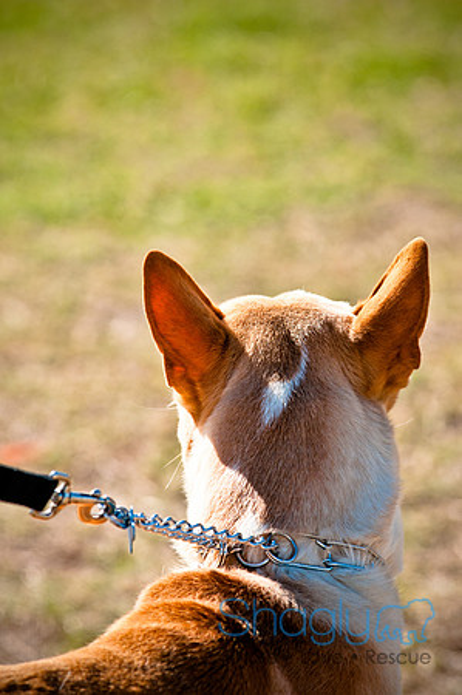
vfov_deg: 6.9
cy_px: 348
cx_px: 231
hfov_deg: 4.6
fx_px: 5788
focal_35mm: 300
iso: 400
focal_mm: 200
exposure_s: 1/1600
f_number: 5.6
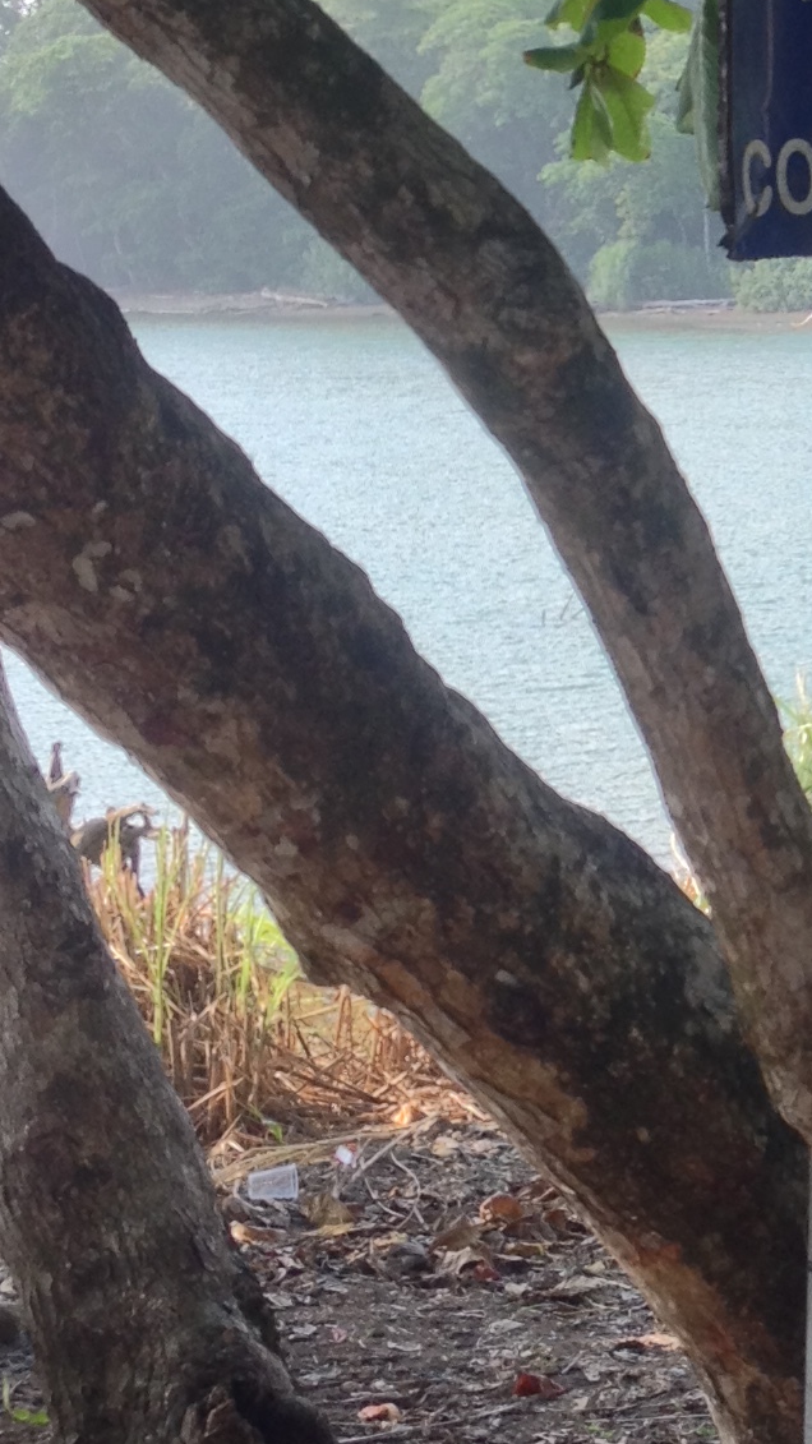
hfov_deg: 10.6
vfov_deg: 19.2
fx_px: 4211
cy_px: 275
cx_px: 1215
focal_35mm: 110
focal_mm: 4.28
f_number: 2.4
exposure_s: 1/217
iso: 50
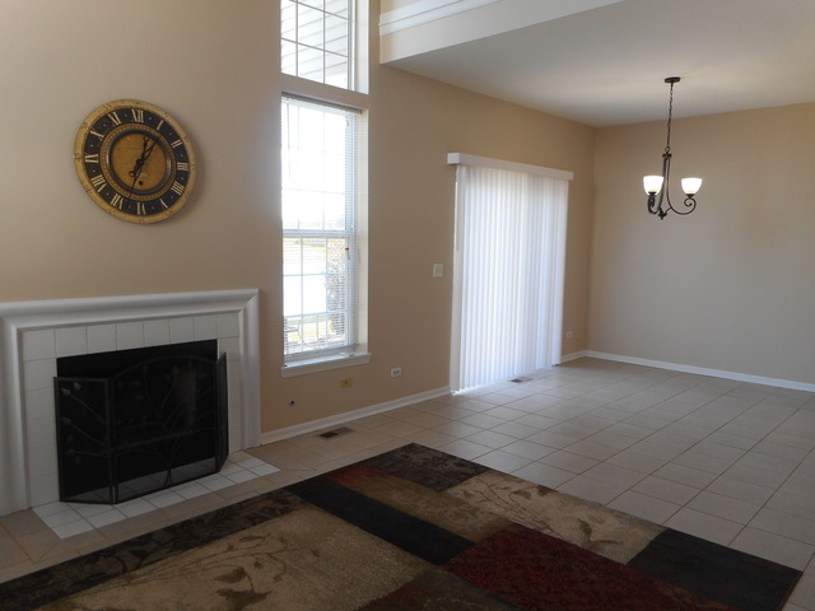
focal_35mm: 25
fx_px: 589
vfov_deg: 54.9
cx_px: 408
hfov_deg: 69.4
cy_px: 306
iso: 80
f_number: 3.7
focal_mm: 4.5
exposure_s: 1/30
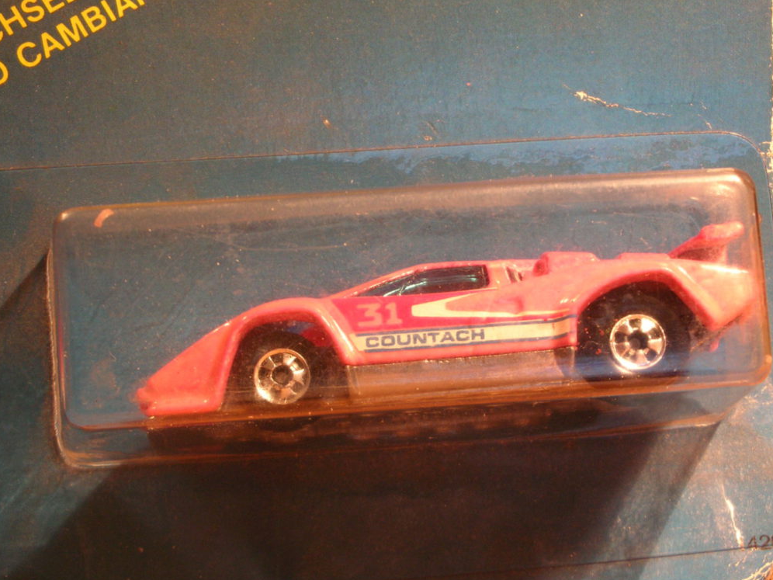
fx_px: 2412
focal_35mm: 108
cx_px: 395
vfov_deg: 13.7
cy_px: 297
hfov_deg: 18.2
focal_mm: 17.4
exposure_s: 1/1.3
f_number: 5.4
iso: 100
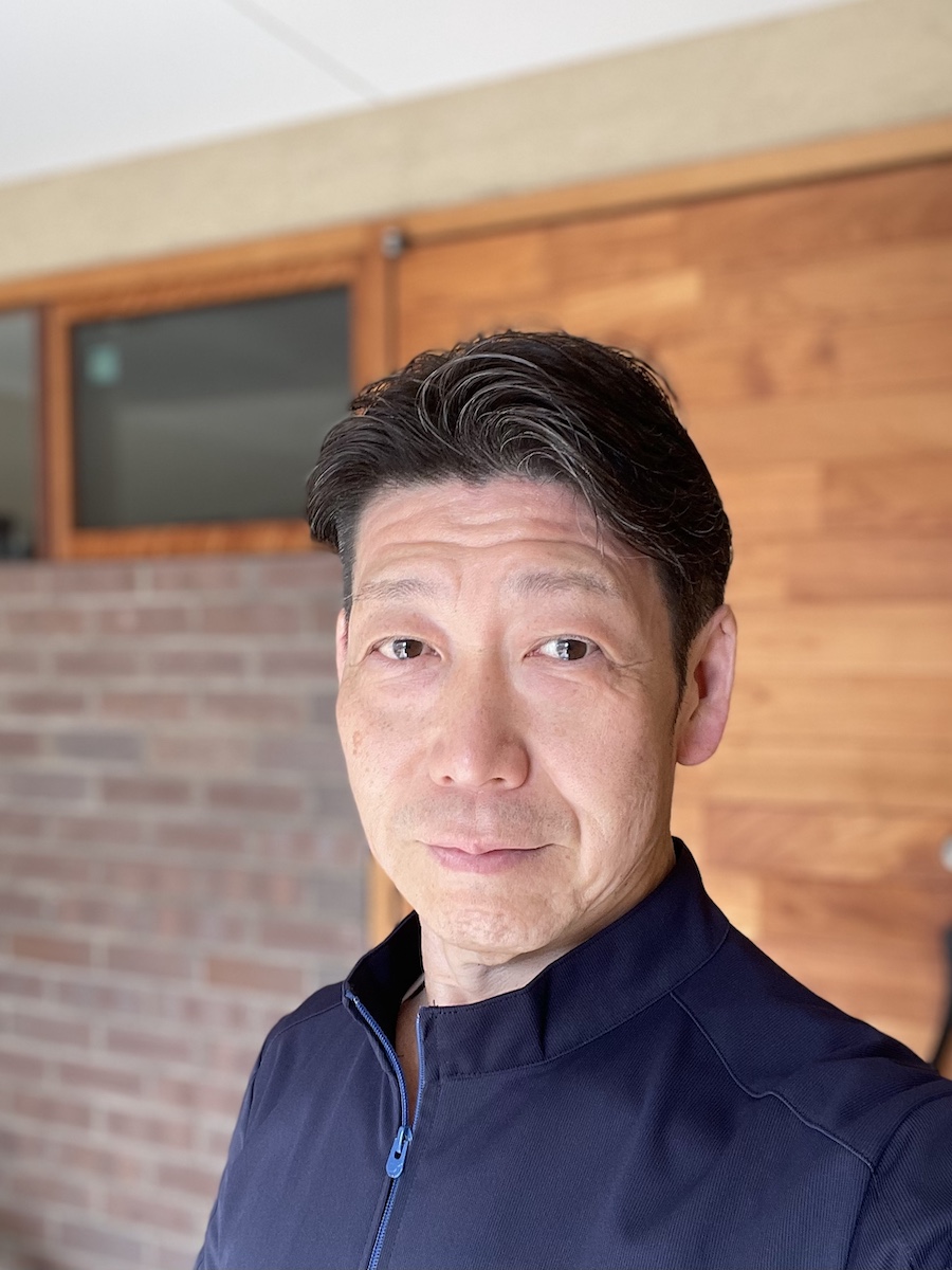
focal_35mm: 30
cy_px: 635
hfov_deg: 46.8
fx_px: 1100
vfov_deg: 60.0
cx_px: 476
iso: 40
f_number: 2.2
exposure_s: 1/121
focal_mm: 2.71
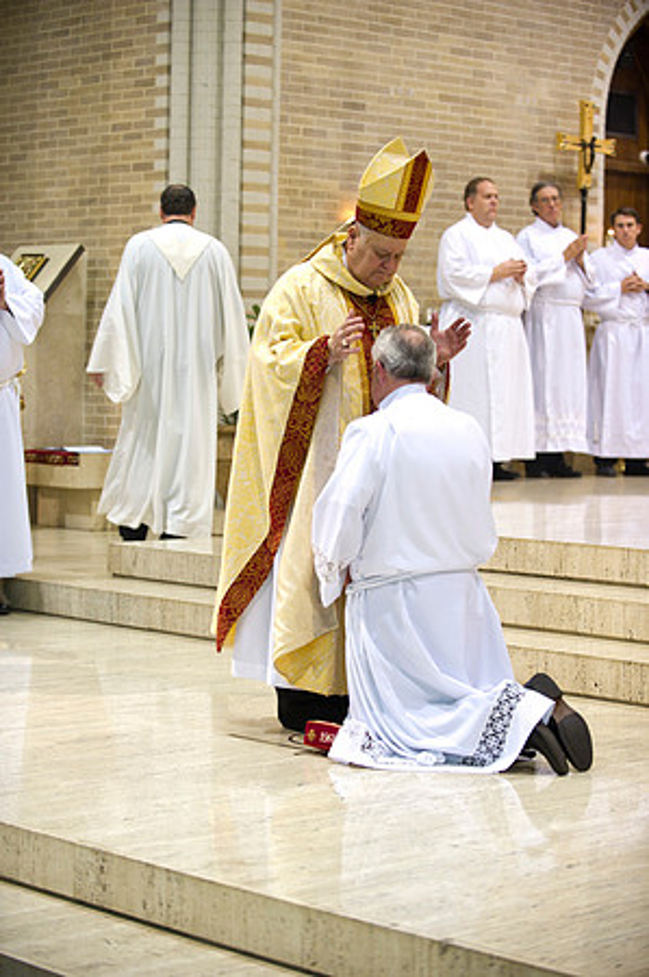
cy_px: 488
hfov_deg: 16.6
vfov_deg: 24.8
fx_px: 2222
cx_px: 324
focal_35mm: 82
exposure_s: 1/125
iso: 2000
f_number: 2.8
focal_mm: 82
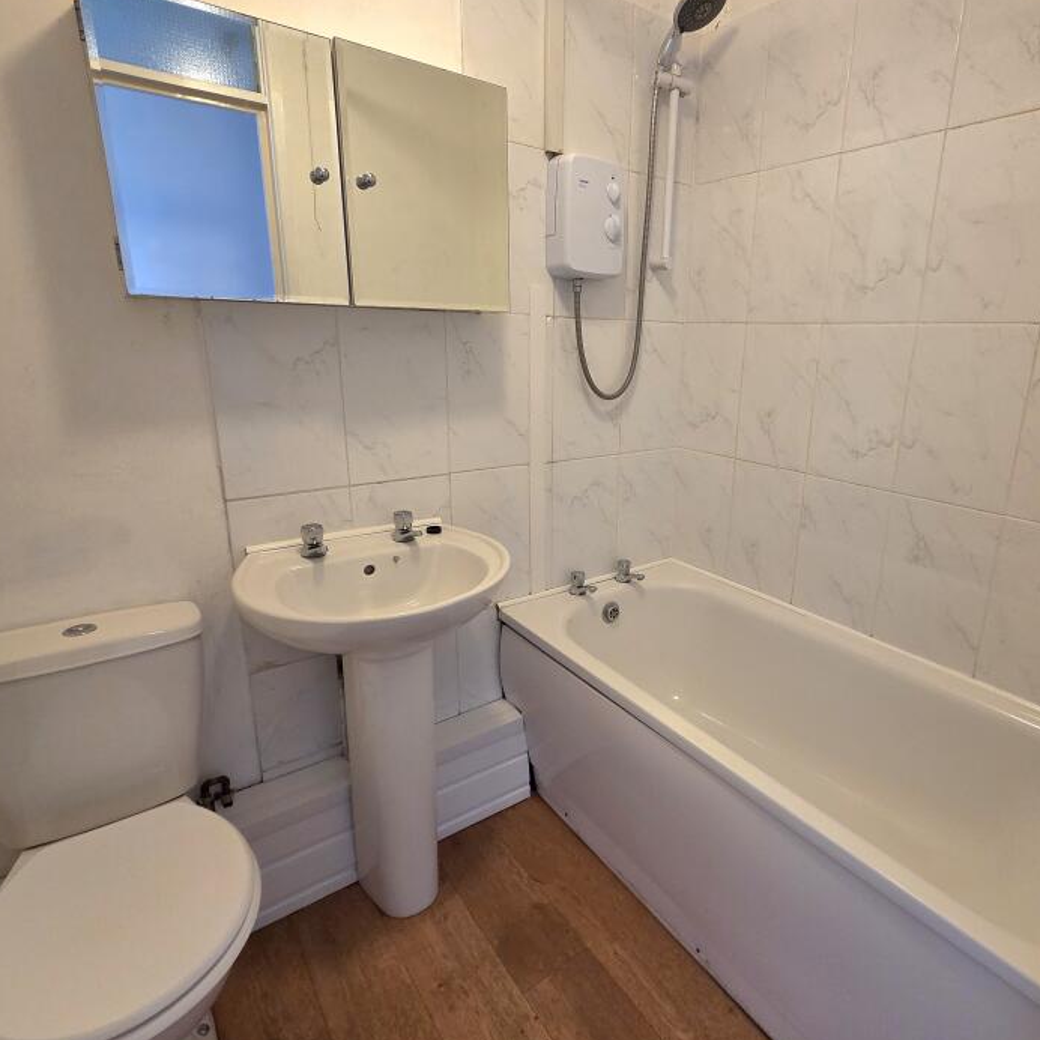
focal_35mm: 17
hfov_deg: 83.2
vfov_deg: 84.0
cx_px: 612
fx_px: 578
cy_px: 508
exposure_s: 1/50.3
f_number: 2.2
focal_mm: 2.2
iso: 320
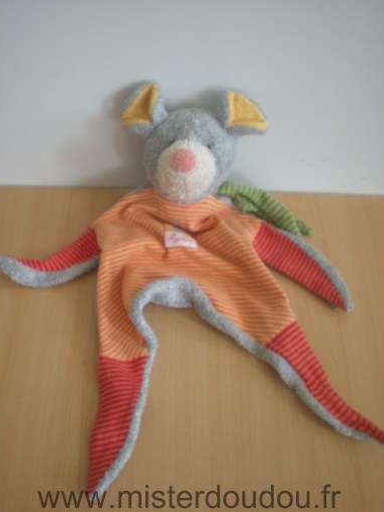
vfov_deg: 47.9
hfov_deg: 36.8
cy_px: 254
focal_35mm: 39
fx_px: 577
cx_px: 188
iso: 200
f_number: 3.1
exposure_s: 1/42.3
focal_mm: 6.3
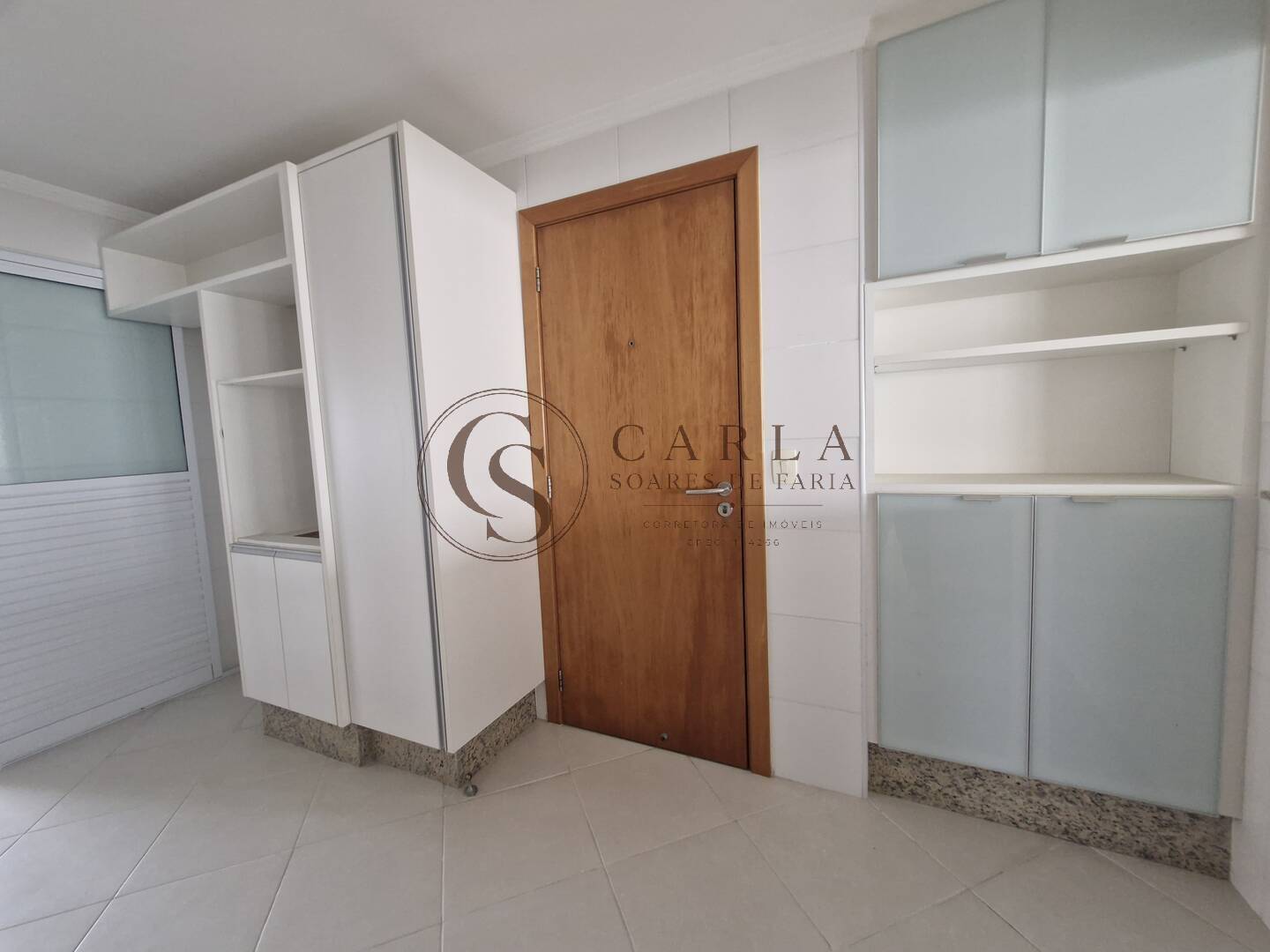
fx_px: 477
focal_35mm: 13
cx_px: 635
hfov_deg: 106.2
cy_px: 476
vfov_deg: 89.9
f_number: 2.2
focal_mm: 1.74
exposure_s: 1/60
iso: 320
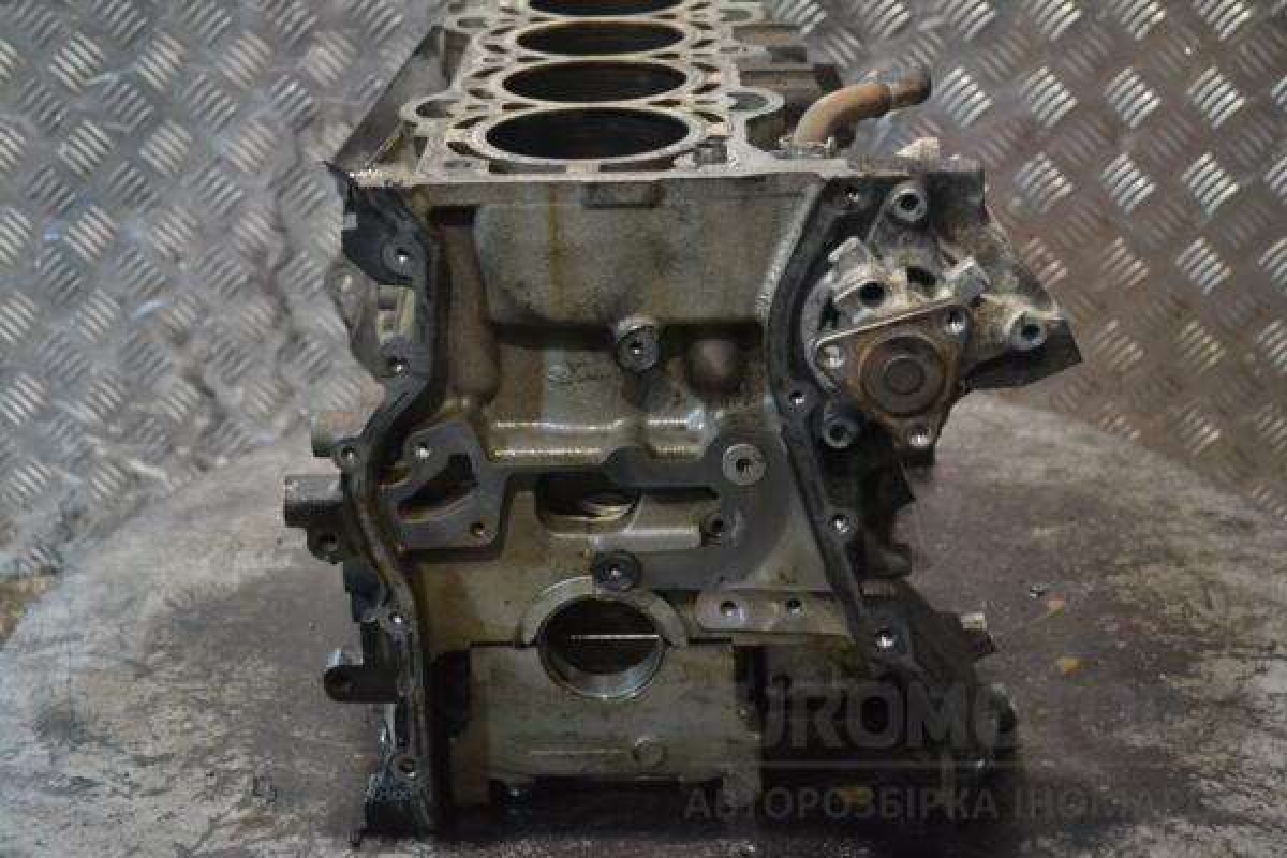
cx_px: 644
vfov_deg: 25.1
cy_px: 429
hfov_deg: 36.9
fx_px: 1930
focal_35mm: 54
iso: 3200
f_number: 5
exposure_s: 1/100
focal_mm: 36
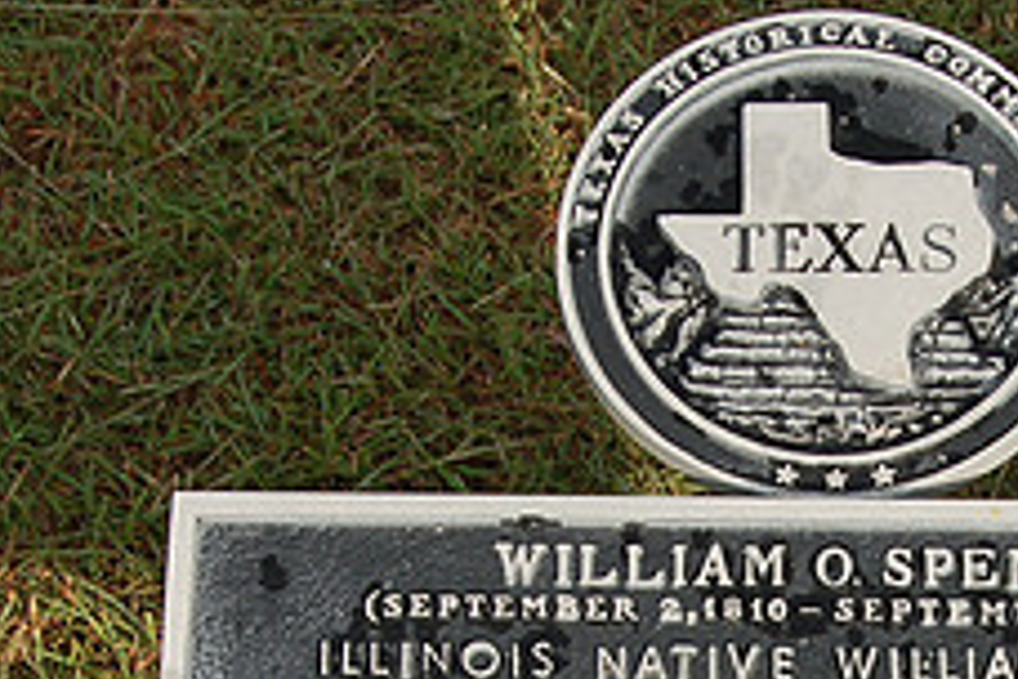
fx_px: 4100
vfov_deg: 9.3
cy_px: 858
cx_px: 835
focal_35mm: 145
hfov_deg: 14.1
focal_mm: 38
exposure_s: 1/320
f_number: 9
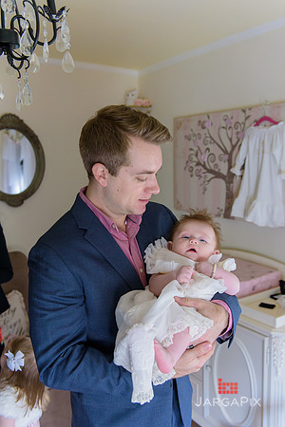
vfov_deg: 55.8
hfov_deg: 38.9
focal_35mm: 34
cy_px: 214
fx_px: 404
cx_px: 142
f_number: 3.2
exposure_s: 1/125
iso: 1600
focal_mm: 34
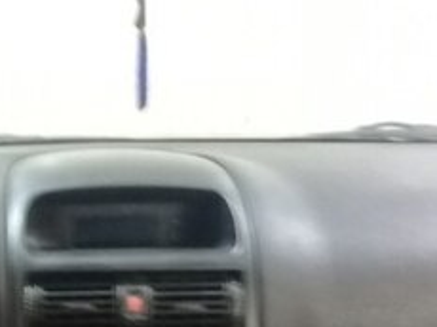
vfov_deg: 15.8
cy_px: 419
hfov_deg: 21.4
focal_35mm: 89
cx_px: 17
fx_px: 1122
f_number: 2.2
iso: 400
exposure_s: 1/17
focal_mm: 3.3
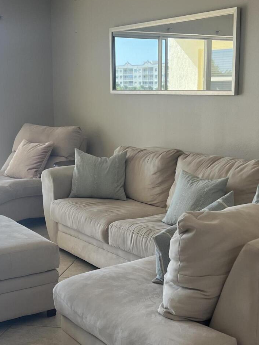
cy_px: 196
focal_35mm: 55
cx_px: 155
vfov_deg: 34.9
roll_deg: +0.5
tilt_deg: -10.5
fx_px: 549
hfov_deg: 26.5
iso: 50
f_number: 1.5
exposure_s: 1/190
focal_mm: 5.7
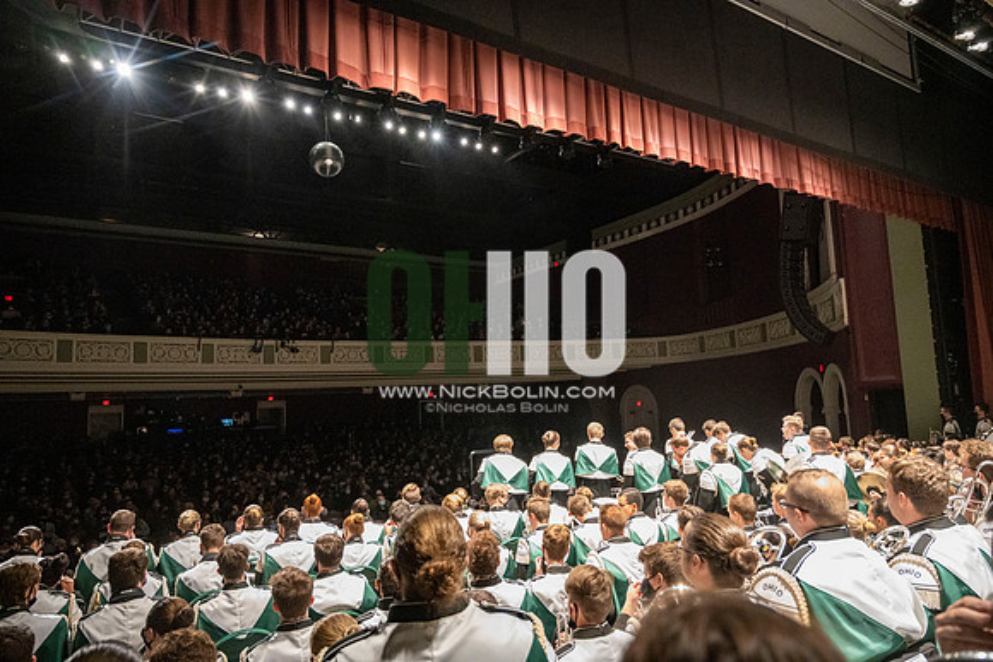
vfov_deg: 53.2
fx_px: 662
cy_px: 331
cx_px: 496
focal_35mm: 24
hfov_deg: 73.7
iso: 6400
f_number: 4
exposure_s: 1/200
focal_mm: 24
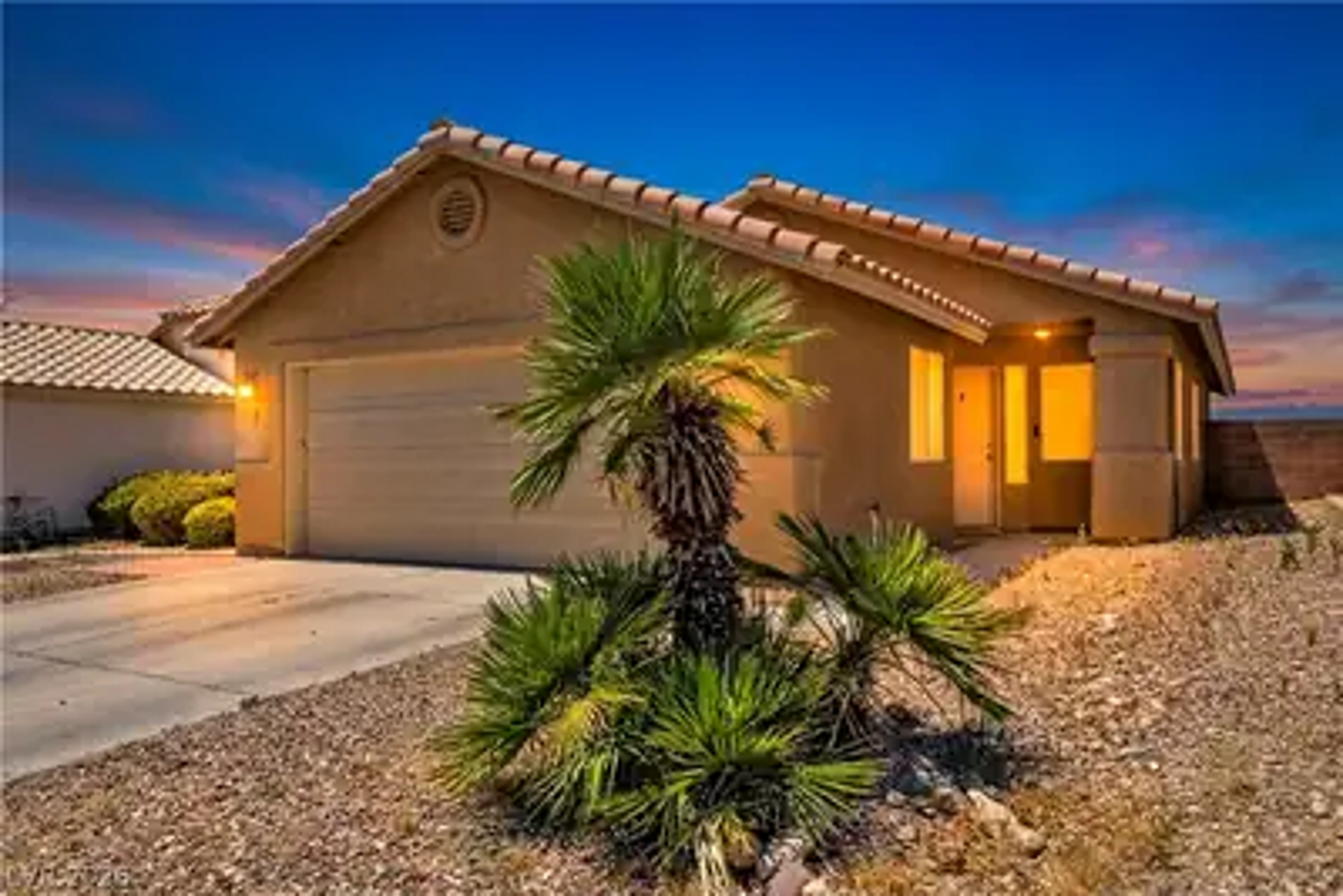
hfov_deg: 76.1
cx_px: 672
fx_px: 858
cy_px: 448
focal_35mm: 23
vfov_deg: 55.1
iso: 320
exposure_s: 1/1600
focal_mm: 23
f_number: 8
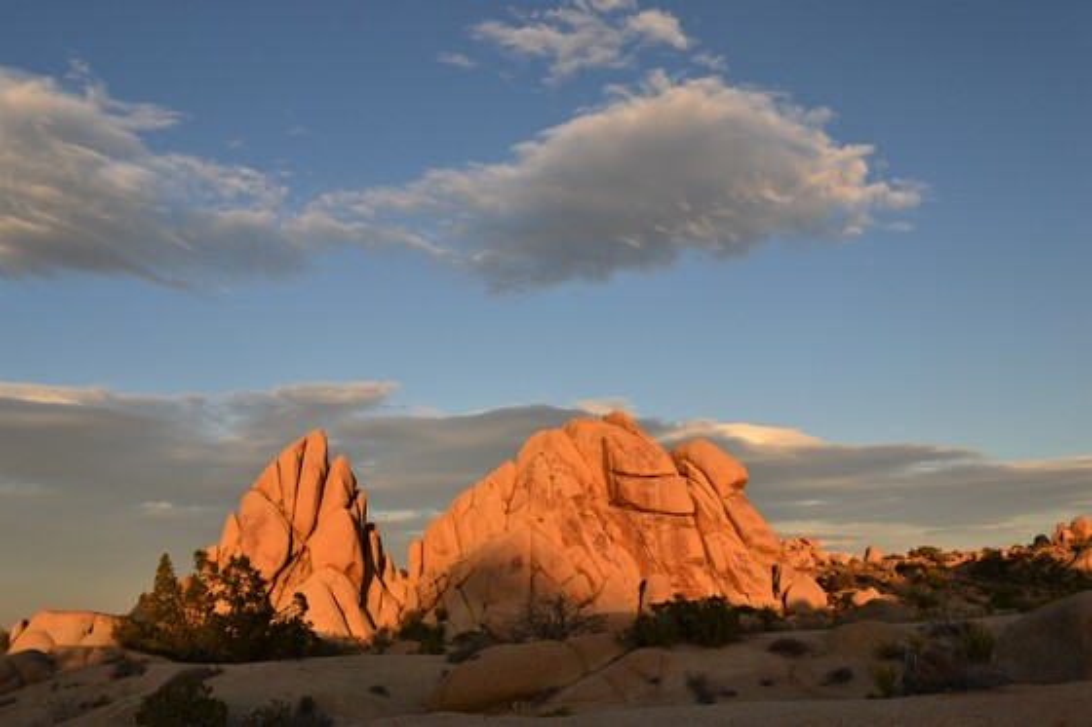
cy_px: 364
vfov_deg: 43.6
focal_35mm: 30
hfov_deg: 61.9
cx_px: 546
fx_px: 910
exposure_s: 1/200
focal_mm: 20
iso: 400
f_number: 10
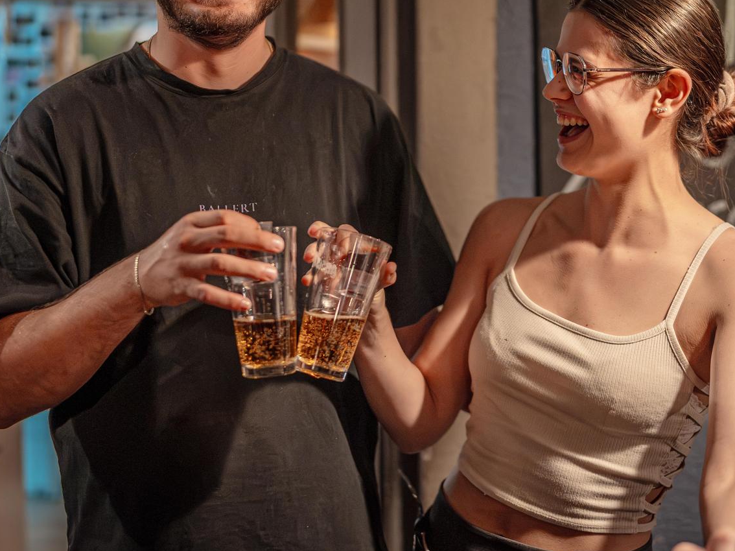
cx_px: 449
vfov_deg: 25.5
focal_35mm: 57
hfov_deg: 33.7
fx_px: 1210
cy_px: 174
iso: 5000
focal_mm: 35
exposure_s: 1/160
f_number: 1.2
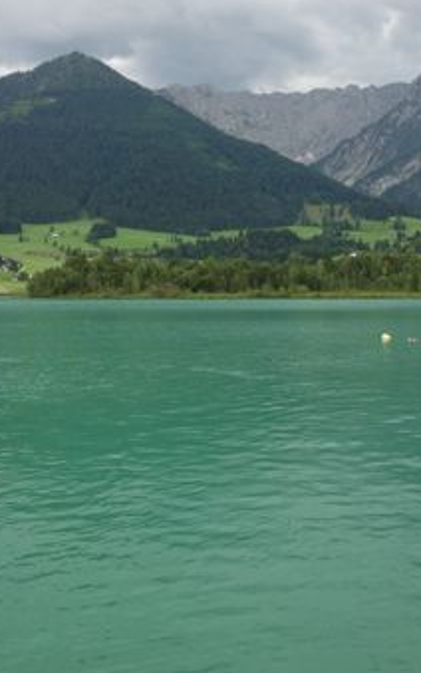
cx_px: 196
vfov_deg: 43.5
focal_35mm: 46
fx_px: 844
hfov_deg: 28.0
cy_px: 319
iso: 125
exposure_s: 1/100
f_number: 5
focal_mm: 10.4
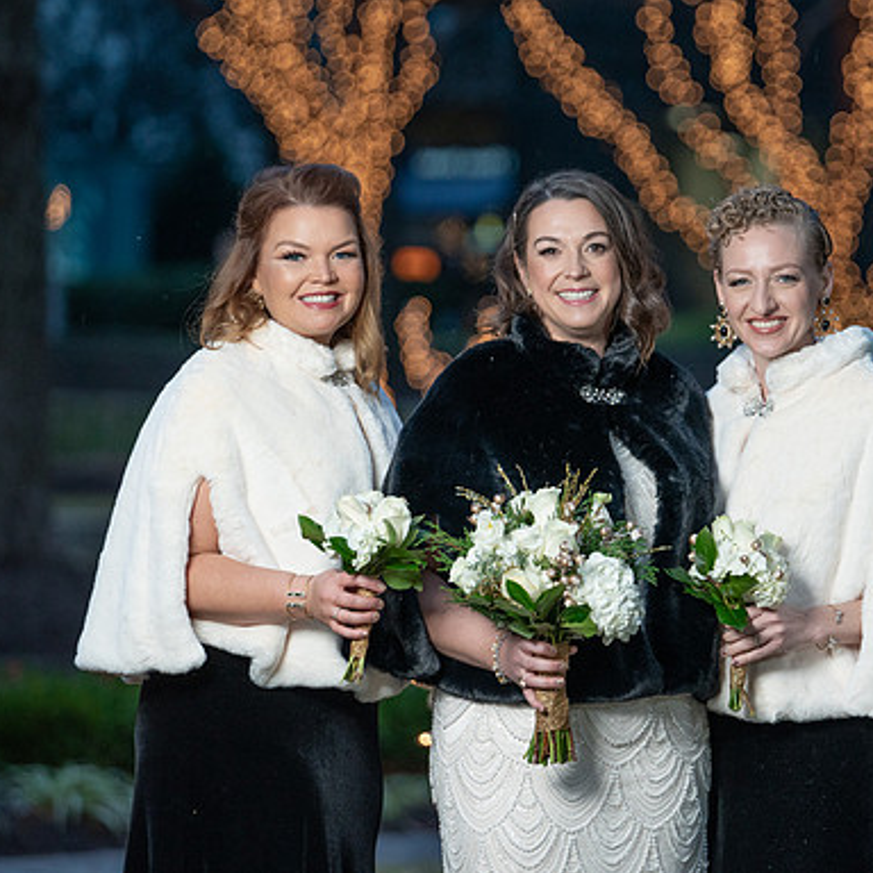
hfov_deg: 6.7
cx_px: 570
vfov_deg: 6.7
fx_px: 7504
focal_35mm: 263
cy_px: 427
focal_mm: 200
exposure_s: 1/250
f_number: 4
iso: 1600
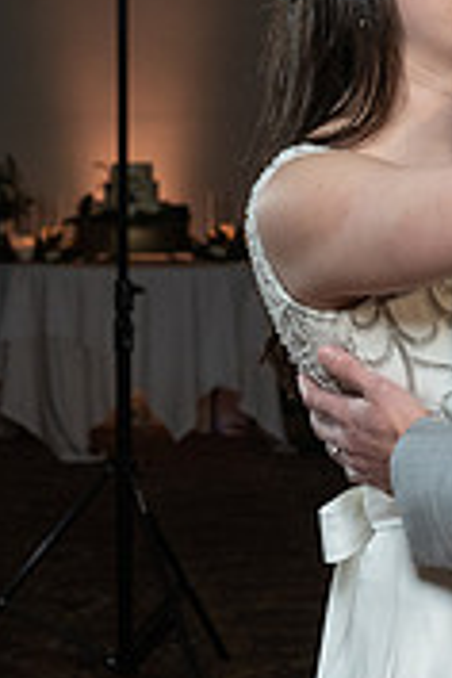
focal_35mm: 176
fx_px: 3314
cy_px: 221
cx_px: 615
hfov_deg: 7.7
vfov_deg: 11.7
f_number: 5.6
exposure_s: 1/200
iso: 2000
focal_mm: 51
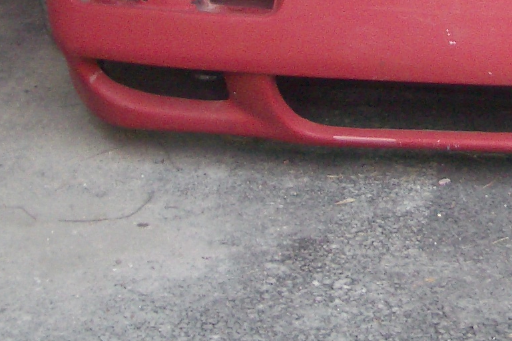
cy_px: -78
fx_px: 1550
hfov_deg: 18.5
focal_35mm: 109
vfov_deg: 12.3
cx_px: 440
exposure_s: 1/60
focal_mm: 5.8
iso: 100
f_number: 2.6
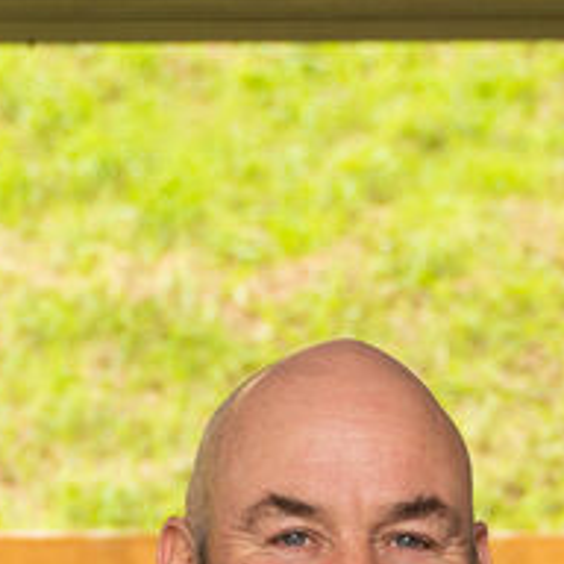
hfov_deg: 9.2
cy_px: 1140
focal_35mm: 190
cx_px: 449
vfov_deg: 8.7
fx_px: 3497
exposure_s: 1/160
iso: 100
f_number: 2.8
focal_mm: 35.7
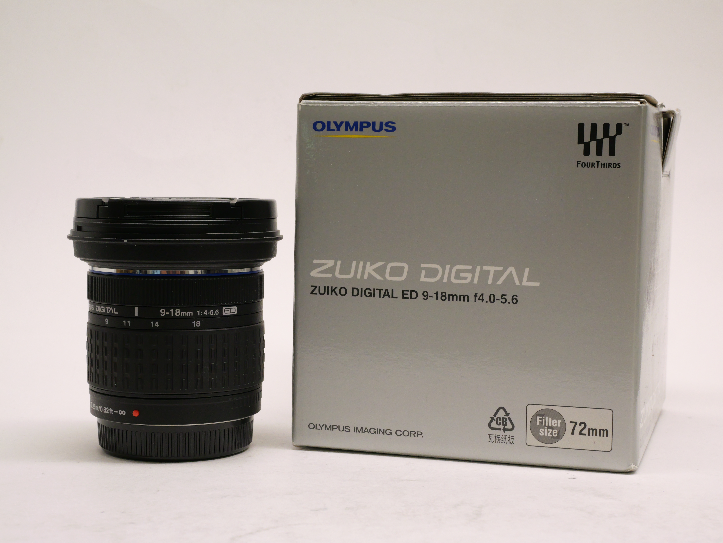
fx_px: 1254
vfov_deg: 24.4
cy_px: 272
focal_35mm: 60
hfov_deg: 32.2
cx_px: 362
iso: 1600
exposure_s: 1/60
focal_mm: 30
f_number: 9
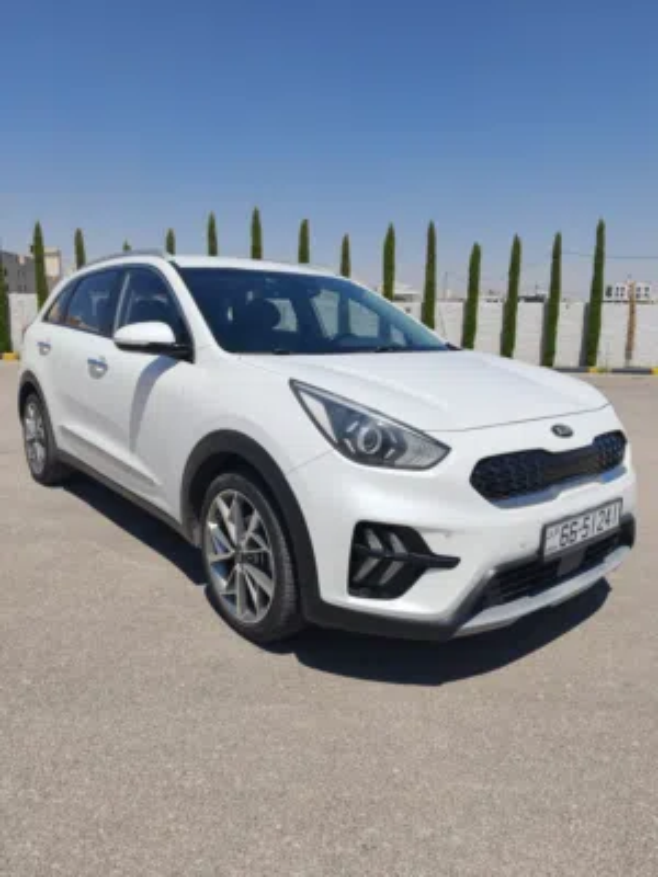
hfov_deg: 58.9
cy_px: 438
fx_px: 583
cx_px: 329
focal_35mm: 23
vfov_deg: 73.9
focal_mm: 6.62
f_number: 1.67
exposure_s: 1/5554
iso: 200
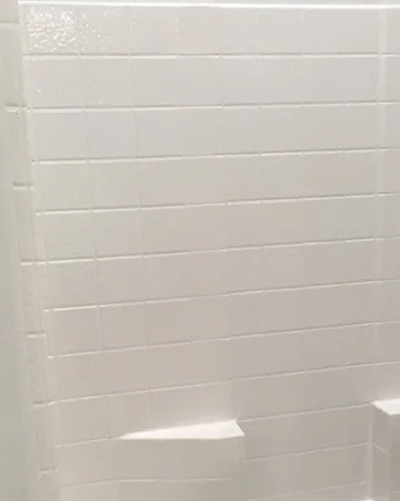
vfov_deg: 29.1
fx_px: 948
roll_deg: +1.0
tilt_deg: -14.5
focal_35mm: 64
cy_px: 379
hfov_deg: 23.7
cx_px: 269
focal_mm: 4.15
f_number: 2.2
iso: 32
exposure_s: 1/30
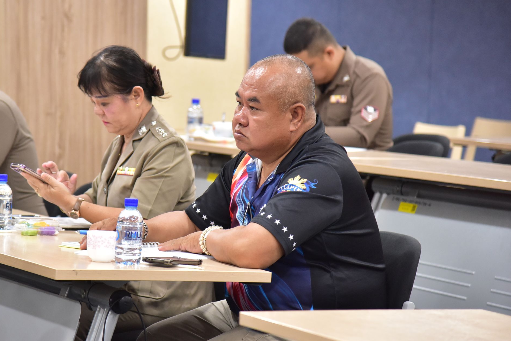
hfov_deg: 12.9
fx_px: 2257
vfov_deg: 8.6
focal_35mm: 159
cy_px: 151
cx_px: 175
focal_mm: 120
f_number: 4.5
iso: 2500
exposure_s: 1/80
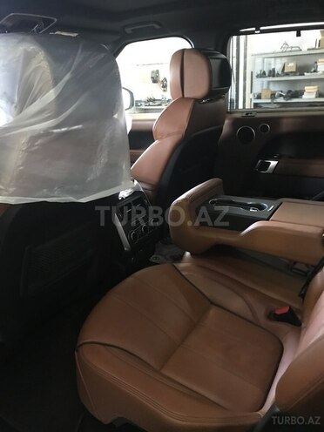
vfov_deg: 63.4
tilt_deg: -19.4
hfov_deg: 49.7
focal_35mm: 28
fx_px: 349
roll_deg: +4.0
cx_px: 162
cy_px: 216
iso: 80
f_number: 1.8
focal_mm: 3.99
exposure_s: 1/6
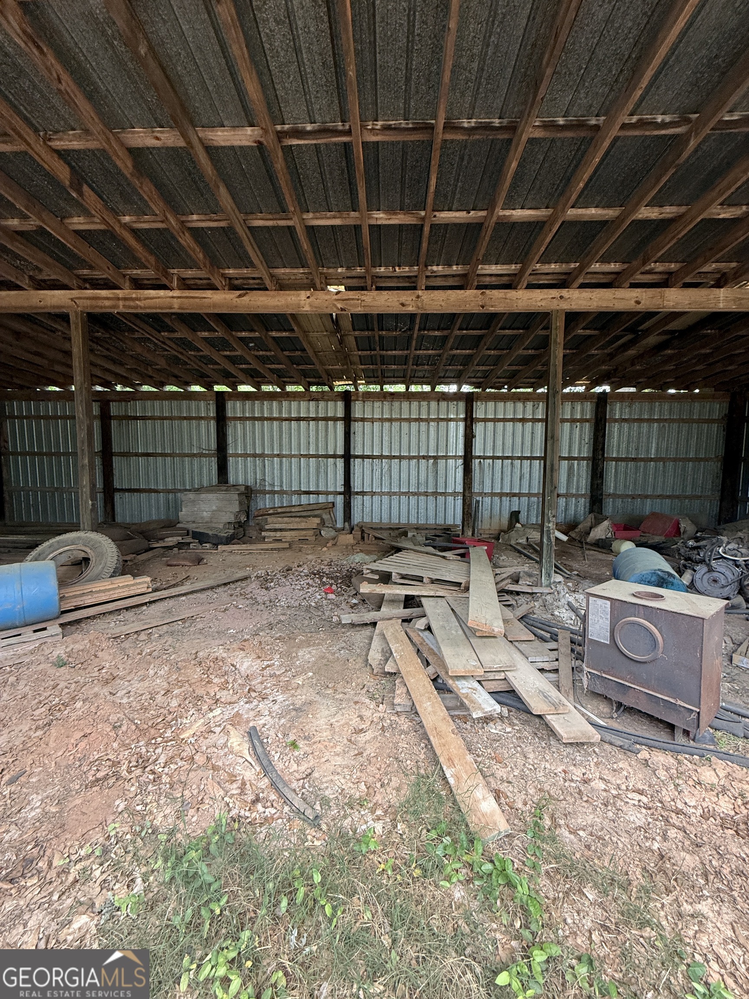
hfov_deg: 85.7
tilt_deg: -3.7
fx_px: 404
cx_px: 374
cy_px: 500
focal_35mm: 14
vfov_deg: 102.1
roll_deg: +0.3
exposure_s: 1/99
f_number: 2.2
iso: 250
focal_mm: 2.22
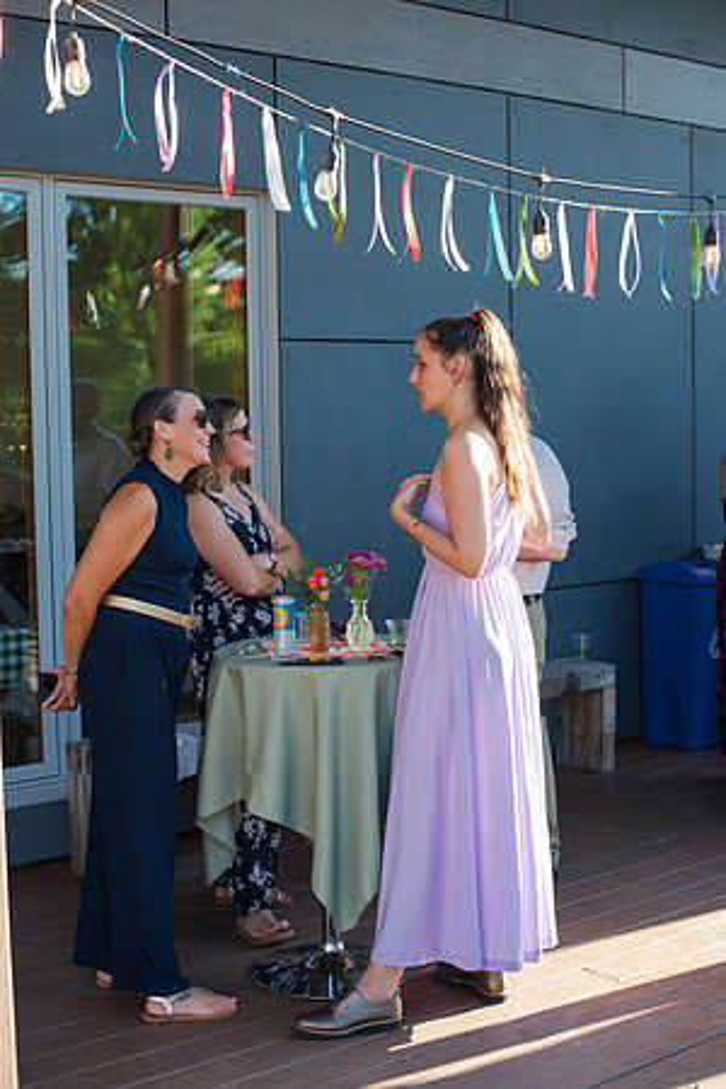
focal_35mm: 50
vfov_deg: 39.6
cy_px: 544
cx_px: 363
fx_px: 1512
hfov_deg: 27.0
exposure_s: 1/500
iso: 400
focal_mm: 50
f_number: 3.5
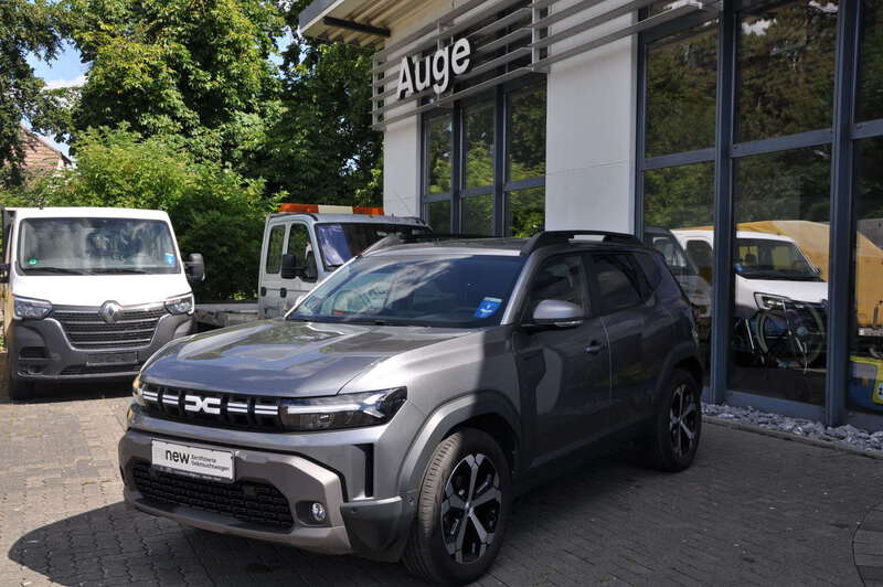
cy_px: 294
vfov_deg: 35.4
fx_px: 919
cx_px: 442
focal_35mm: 38
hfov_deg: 51.3
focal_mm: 25
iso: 200
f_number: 9
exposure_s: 1/320
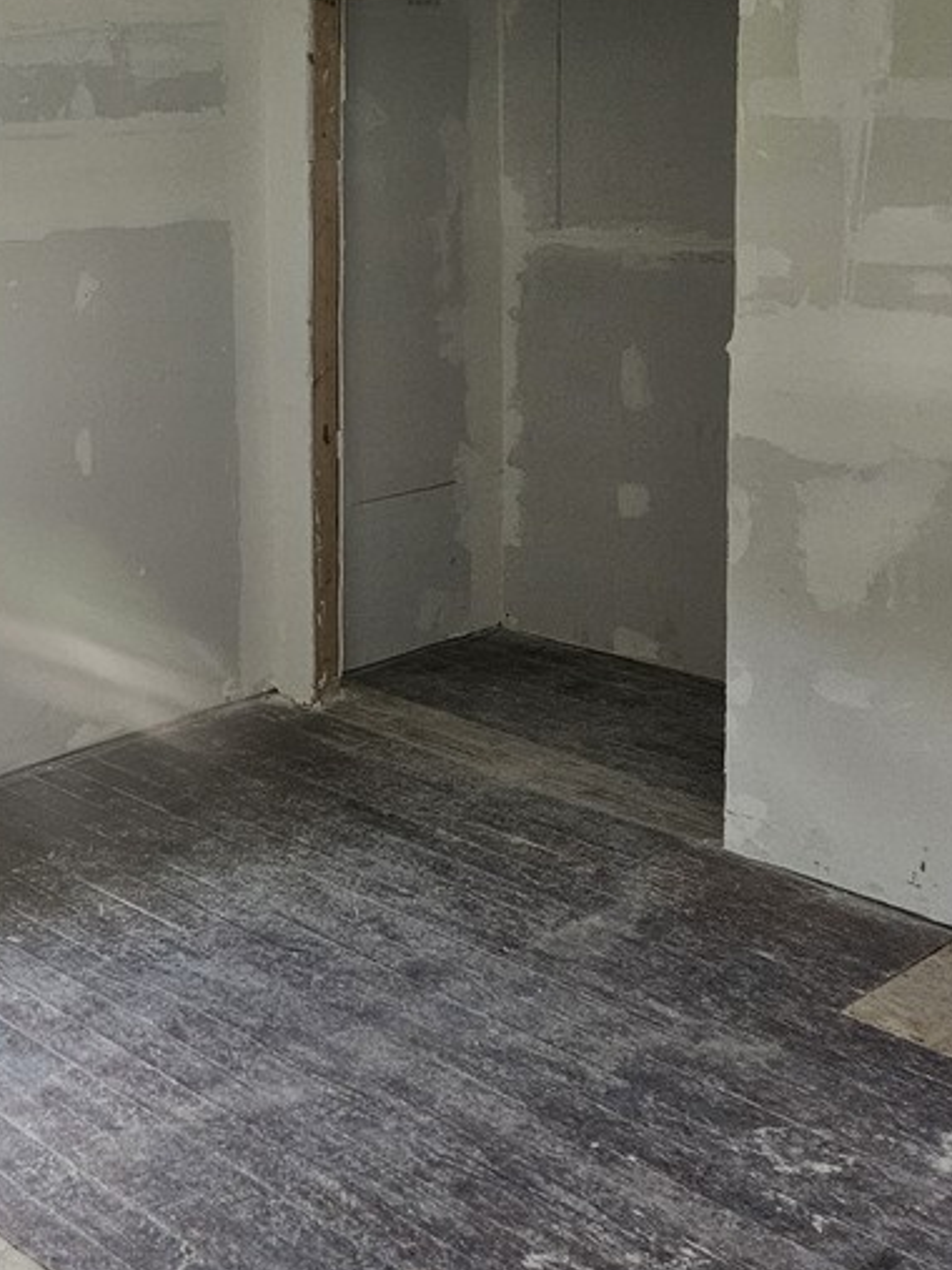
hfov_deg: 27.7
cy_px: 311
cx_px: -23
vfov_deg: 37.9
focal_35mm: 49
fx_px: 1798
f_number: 1.8
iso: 500
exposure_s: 1/240
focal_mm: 5.4
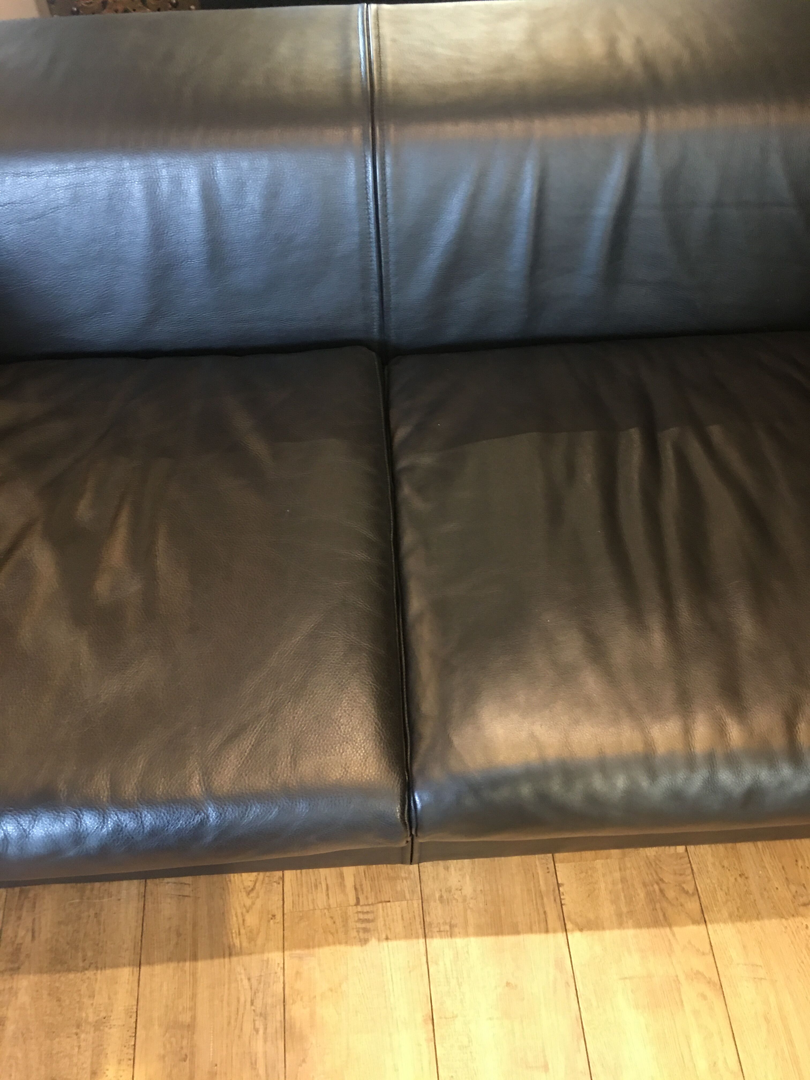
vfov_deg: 61.7
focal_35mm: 29
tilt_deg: -56.2
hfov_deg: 48.2
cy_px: 540
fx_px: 905
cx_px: 405
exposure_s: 1/10
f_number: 2.2
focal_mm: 4.15
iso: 80
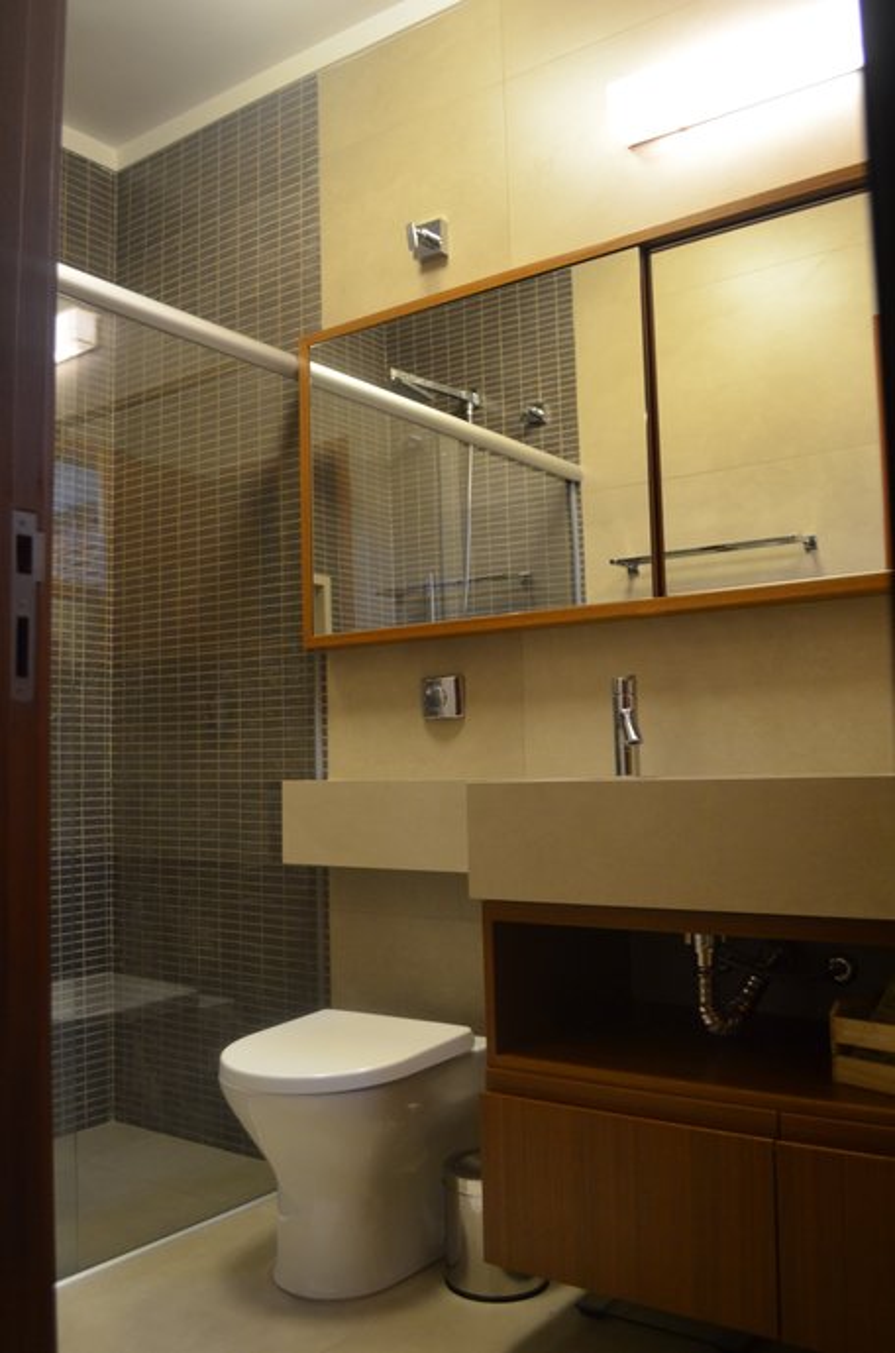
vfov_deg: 62.0
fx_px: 1124
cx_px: 448
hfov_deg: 43.4
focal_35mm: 30
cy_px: 676
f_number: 3.8
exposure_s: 1/50
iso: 1250
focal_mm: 20
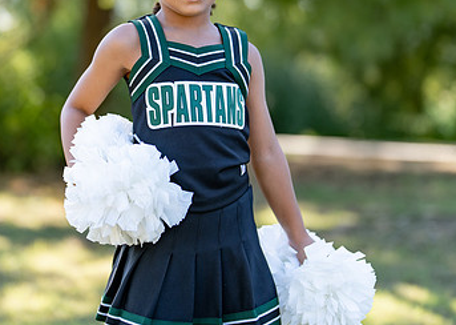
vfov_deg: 16.0
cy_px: 100
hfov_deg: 22.4
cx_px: 186
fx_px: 1151
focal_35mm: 89
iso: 100
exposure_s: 1/1600
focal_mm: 50
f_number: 1.2
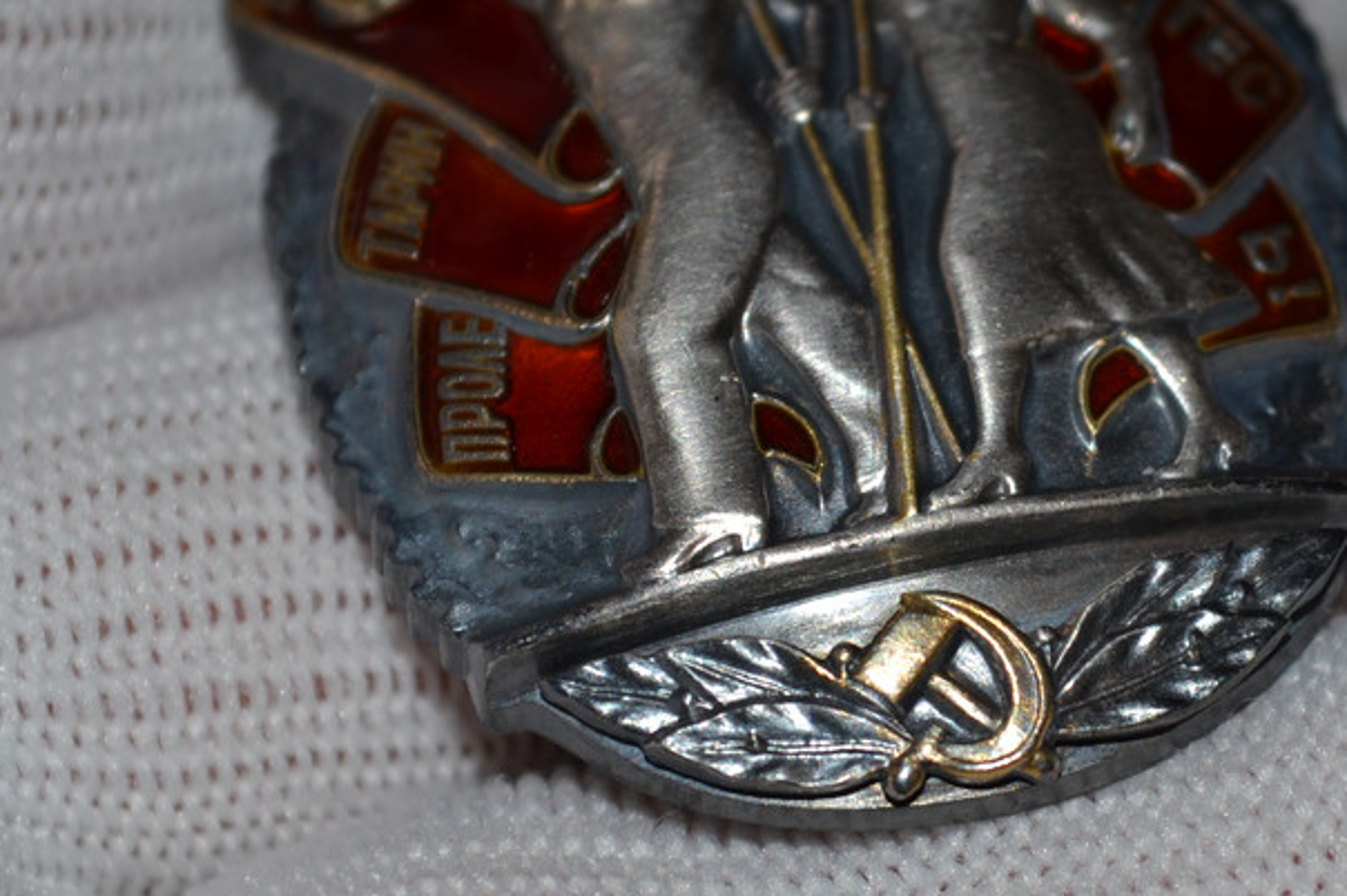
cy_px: 495
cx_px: 990
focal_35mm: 164
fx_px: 6133
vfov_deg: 8.4
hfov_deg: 12.5
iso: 100
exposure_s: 1/60
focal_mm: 55
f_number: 8
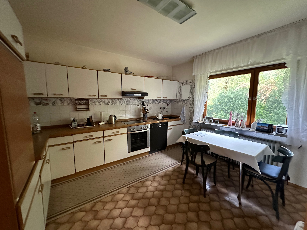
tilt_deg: -4.8
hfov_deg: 102.1
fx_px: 124
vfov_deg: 85.7
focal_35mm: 14
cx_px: 154
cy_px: 115
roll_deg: -1.0
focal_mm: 2.22
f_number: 2.2
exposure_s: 1/50
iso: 800
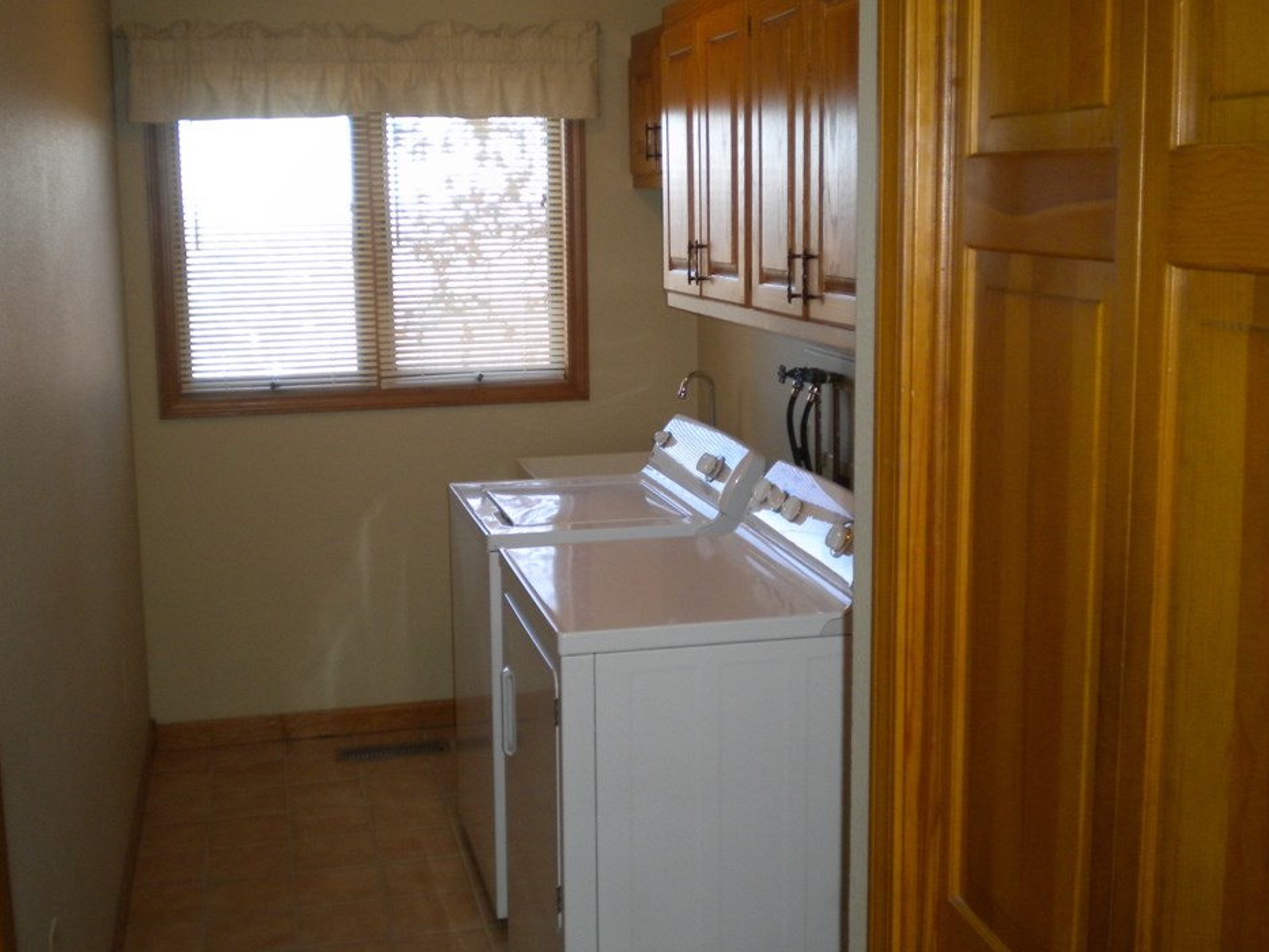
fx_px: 1650
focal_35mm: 45
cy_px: 435
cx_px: 650
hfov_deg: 42.1
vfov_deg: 32.2
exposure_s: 1/61.4
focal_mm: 7.4
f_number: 3.5
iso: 213
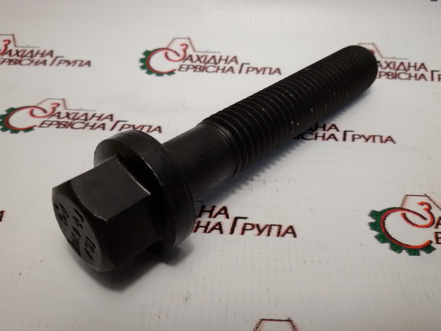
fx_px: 395
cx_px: 220
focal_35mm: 31
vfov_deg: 45.4
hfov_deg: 58.4
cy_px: 166
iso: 64
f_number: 2.4
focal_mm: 2.93
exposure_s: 1/100
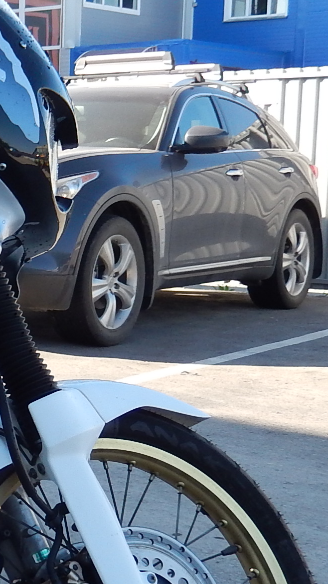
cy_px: 310
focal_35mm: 76
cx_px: -252
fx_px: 1175
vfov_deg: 27.9
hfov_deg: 14.2
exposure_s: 1/320
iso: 125
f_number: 3.4
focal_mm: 4.5
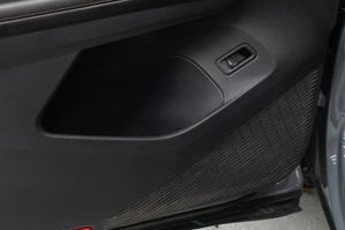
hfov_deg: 32.7
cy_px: 13
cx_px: 83
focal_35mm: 60
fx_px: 575
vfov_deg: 22.0
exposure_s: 1/40
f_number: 3.2
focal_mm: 28
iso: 400
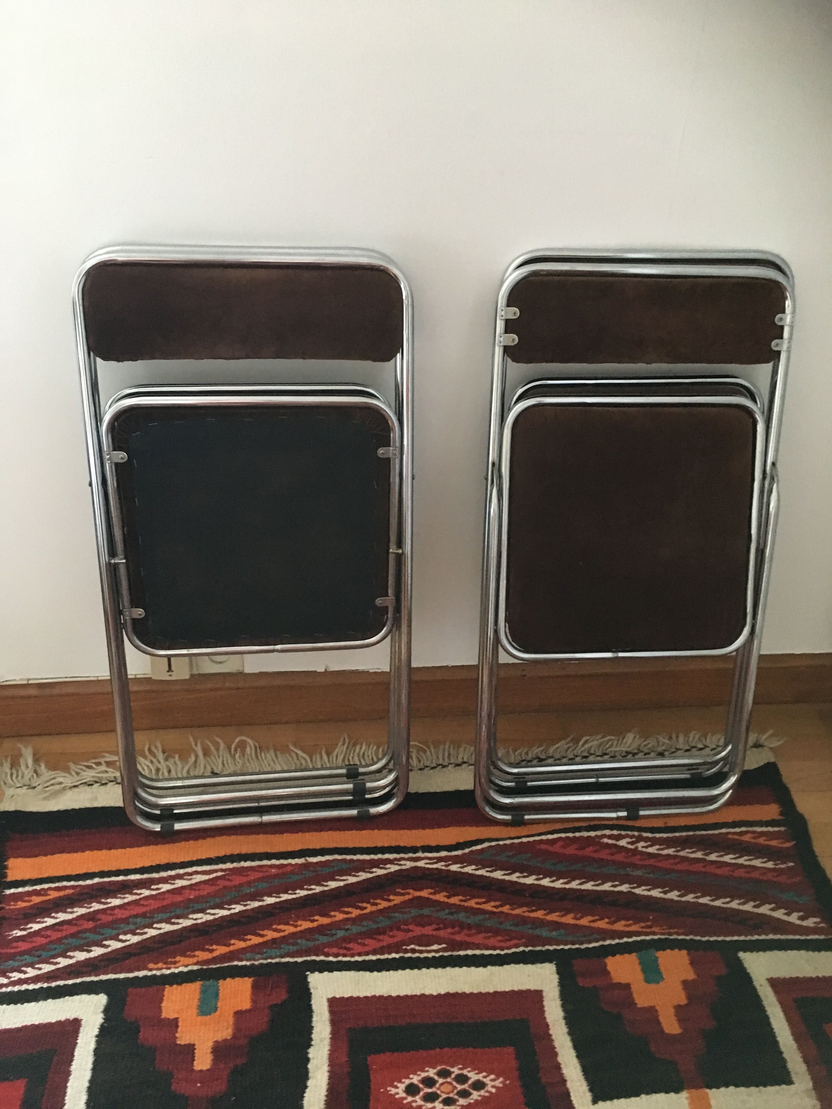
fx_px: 929
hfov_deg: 48.2
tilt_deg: -31.4
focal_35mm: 29
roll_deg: -2.8
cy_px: 554
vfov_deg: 61.7
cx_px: 416
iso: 250
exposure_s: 1/17
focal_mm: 4.15
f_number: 2.2
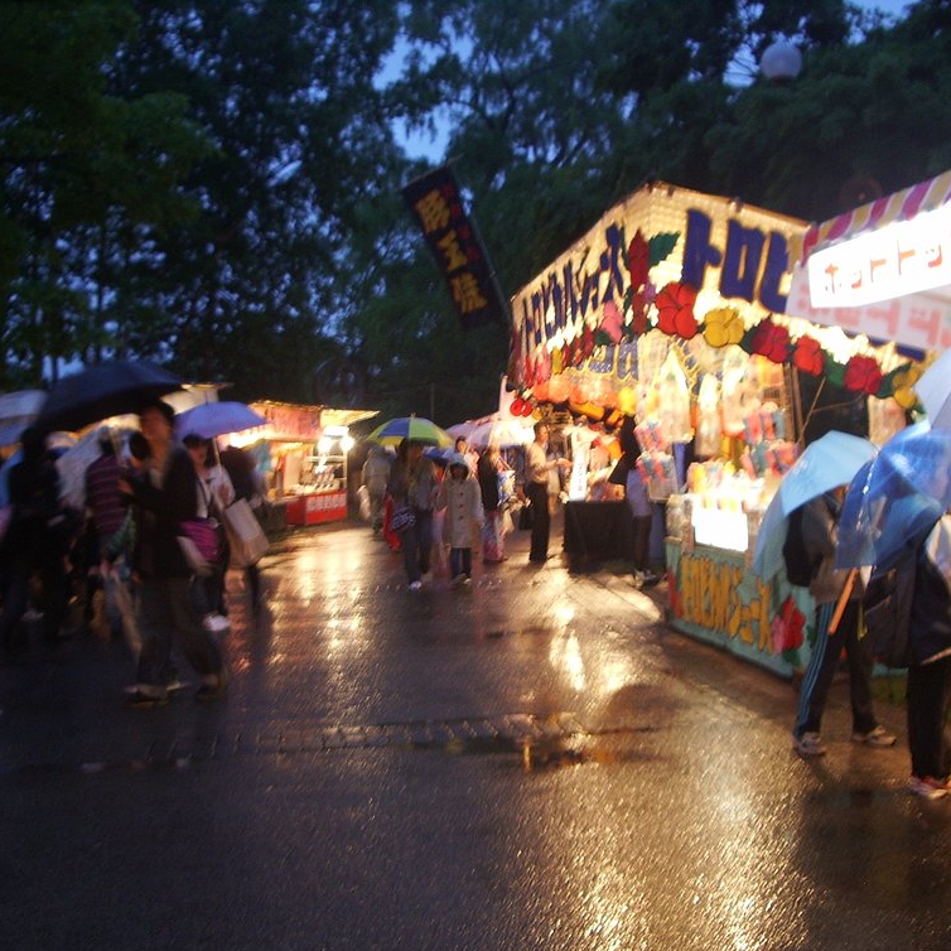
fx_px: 1305
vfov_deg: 40.0
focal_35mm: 42
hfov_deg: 40.0
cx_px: 428
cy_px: 482
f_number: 2.6
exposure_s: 1/10
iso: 100
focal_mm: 5.8
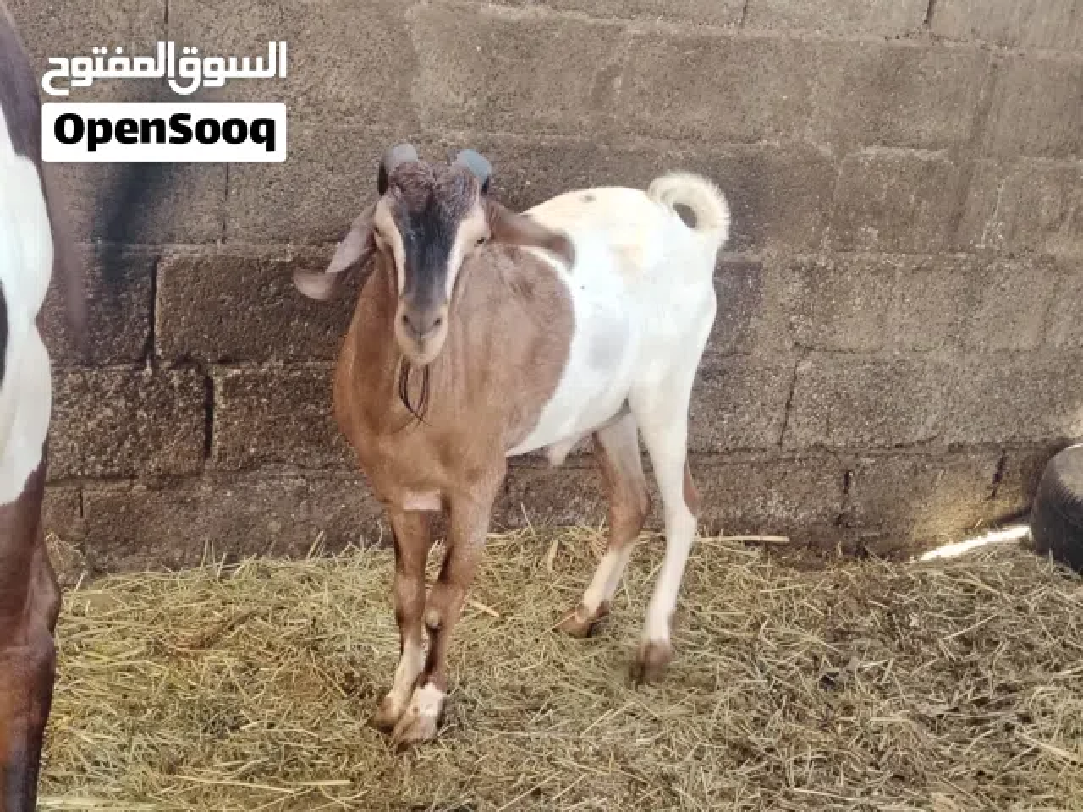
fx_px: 1533
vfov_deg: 29.7
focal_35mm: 49
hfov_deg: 38.9
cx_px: 542
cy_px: 406
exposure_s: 1/33.3
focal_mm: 5.25
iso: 756
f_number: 1.75
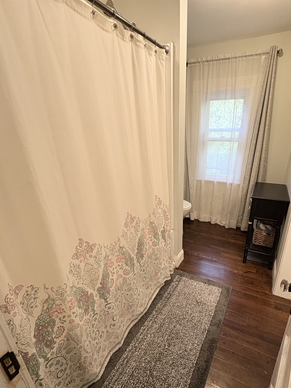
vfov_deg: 87.6
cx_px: 169
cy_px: 210
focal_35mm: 18
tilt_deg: -21.2
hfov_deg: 71.1
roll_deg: +0.8
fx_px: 202
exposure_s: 1/60
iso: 200
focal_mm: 2.22
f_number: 2.2
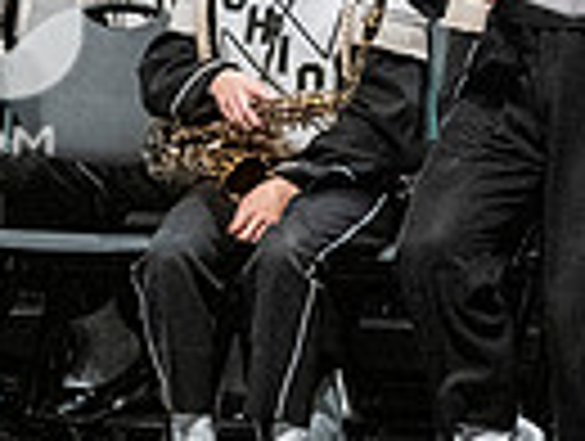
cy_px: -22
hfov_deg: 2.1
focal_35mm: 962
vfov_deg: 1.6
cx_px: -256
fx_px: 16288
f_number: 4
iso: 4000
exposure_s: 1/500
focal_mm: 150
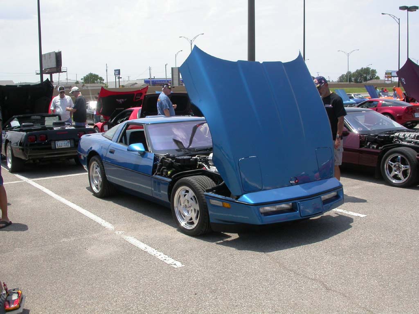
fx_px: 460
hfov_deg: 49.0
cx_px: 210
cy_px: 157
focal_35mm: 38
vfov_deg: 37.7
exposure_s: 1/290
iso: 100
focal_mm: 7.85
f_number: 7.5
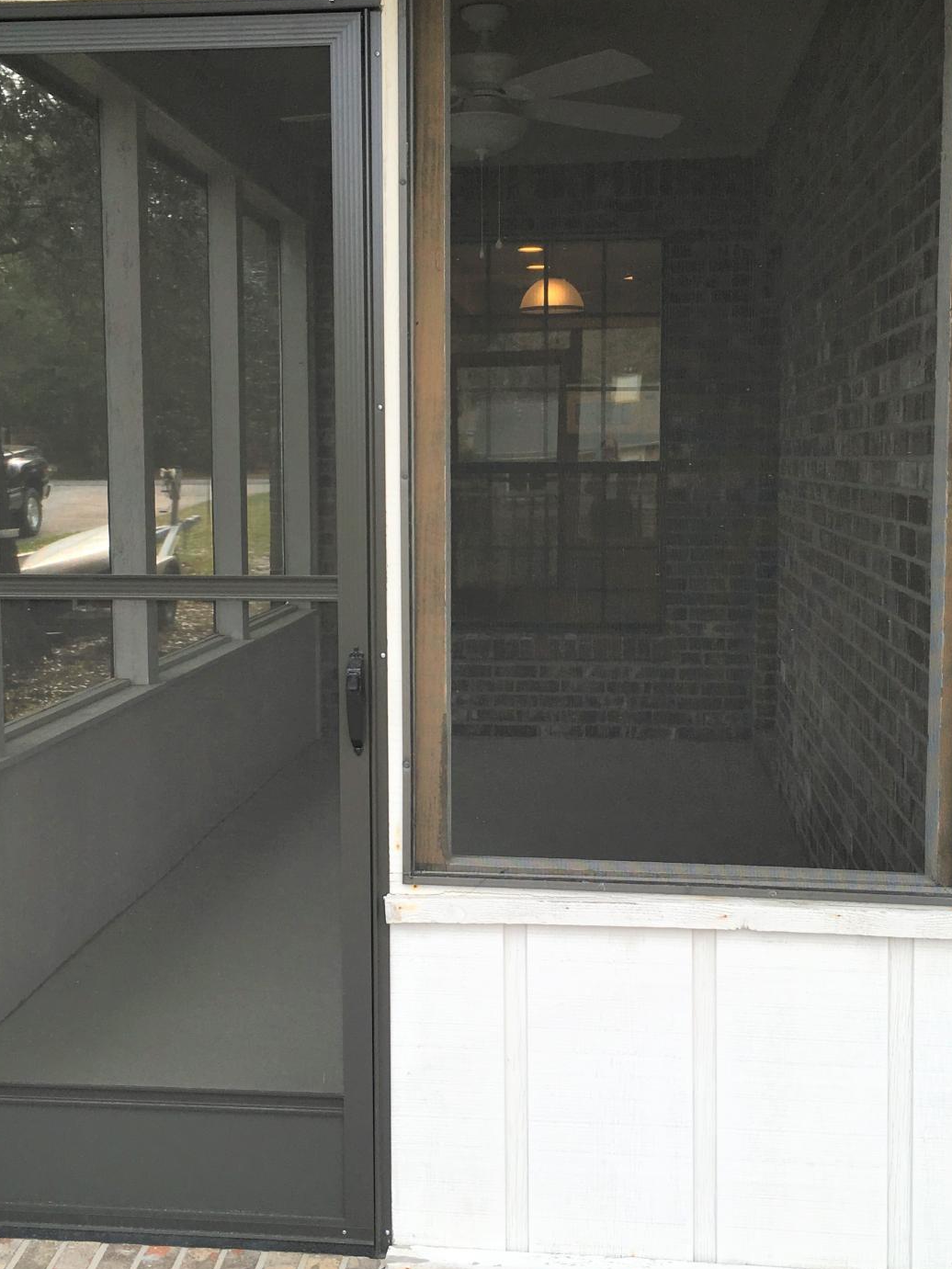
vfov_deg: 44.7
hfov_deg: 34.3
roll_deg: +0.8
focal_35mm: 42
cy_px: 569
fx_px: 1540
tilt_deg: -4.3
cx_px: 444
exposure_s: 1/297
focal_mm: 4.15
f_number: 2.2
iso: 25
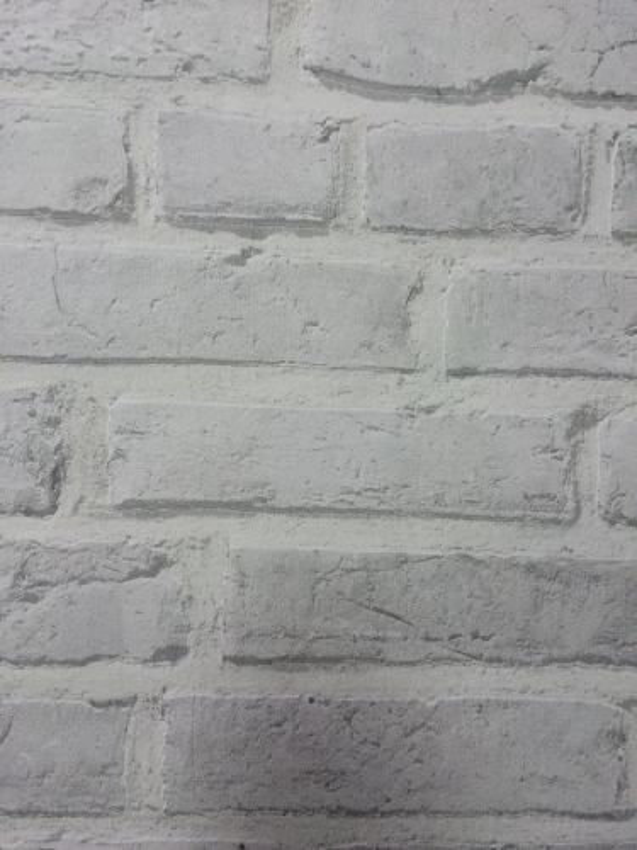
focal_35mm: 29
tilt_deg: -88.0
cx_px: 318
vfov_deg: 61.7
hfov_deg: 48.2
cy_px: 425
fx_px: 712
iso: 64
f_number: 2.2
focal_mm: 4.15
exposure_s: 1/33
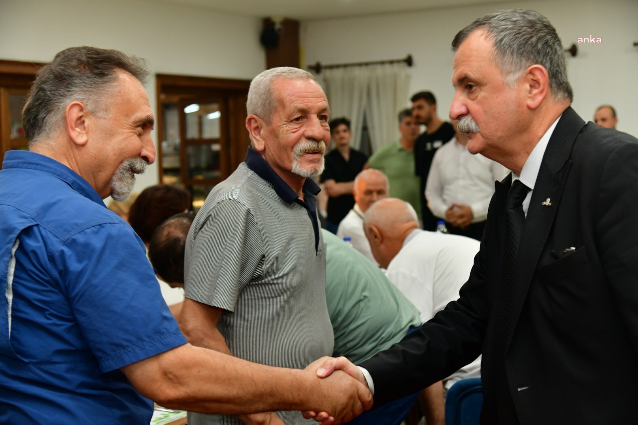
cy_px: 212
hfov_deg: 34.5
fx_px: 1028
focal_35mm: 58
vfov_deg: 23.4
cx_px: 319
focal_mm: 58
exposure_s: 1/60
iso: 800
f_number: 4.5
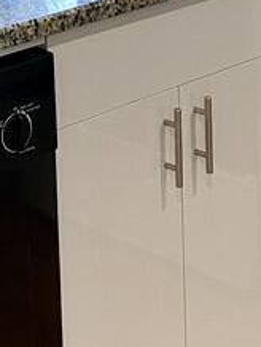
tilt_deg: -6.7
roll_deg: +2.2
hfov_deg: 11.9
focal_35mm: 122
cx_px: -51
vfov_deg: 15.1
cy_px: -145
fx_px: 1224
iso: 80
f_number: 1.8
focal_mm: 4.25
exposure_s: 1/60
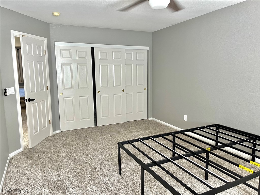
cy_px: 98
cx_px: 130
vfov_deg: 53.1
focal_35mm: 26
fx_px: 195
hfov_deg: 67.3
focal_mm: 5.1
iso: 200
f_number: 1.6
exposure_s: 1/60
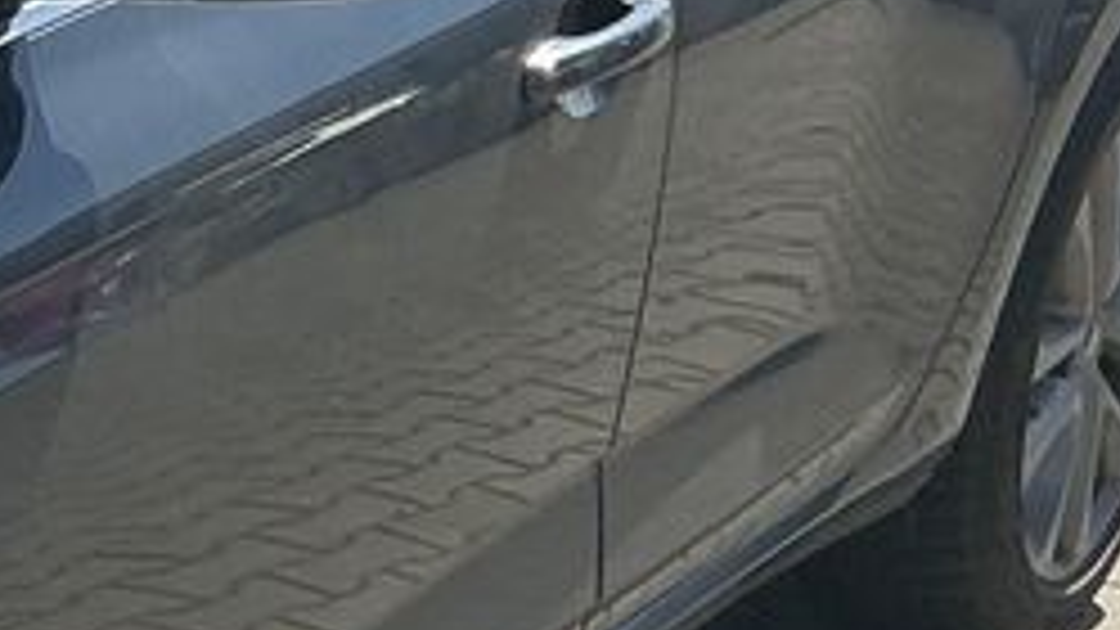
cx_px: -985
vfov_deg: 8.2
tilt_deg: -14.4
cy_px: 486
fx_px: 4365
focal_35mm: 147
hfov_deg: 13.0
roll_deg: +2.3
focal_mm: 3
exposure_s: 1/1055
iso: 25
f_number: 1.8
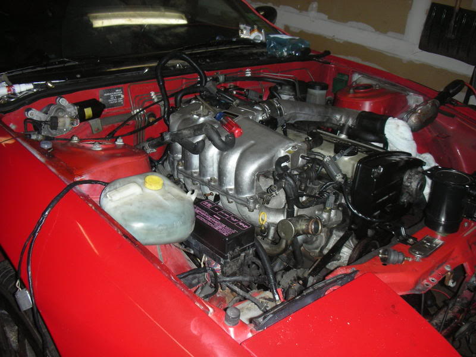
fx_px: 481
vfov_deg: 40.7
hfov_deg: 52.6
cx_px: 238
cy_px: 178
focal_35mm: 35
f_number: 3
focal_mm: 5.8
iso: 107
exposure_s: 1/60.1
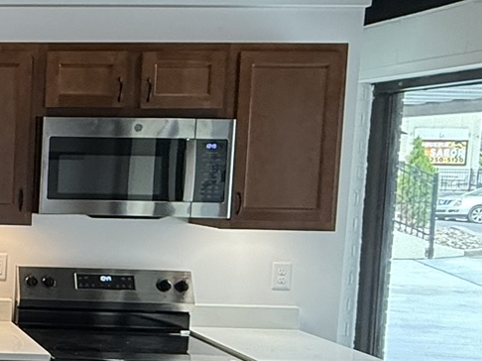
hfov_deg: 25.2
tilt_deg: -2.6
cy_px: 226
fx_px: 821
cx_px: -234
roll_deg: -0.6
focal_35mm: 59
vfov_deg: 24.7
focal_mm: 2.22
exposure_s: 1/120
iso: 200
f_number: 2.2
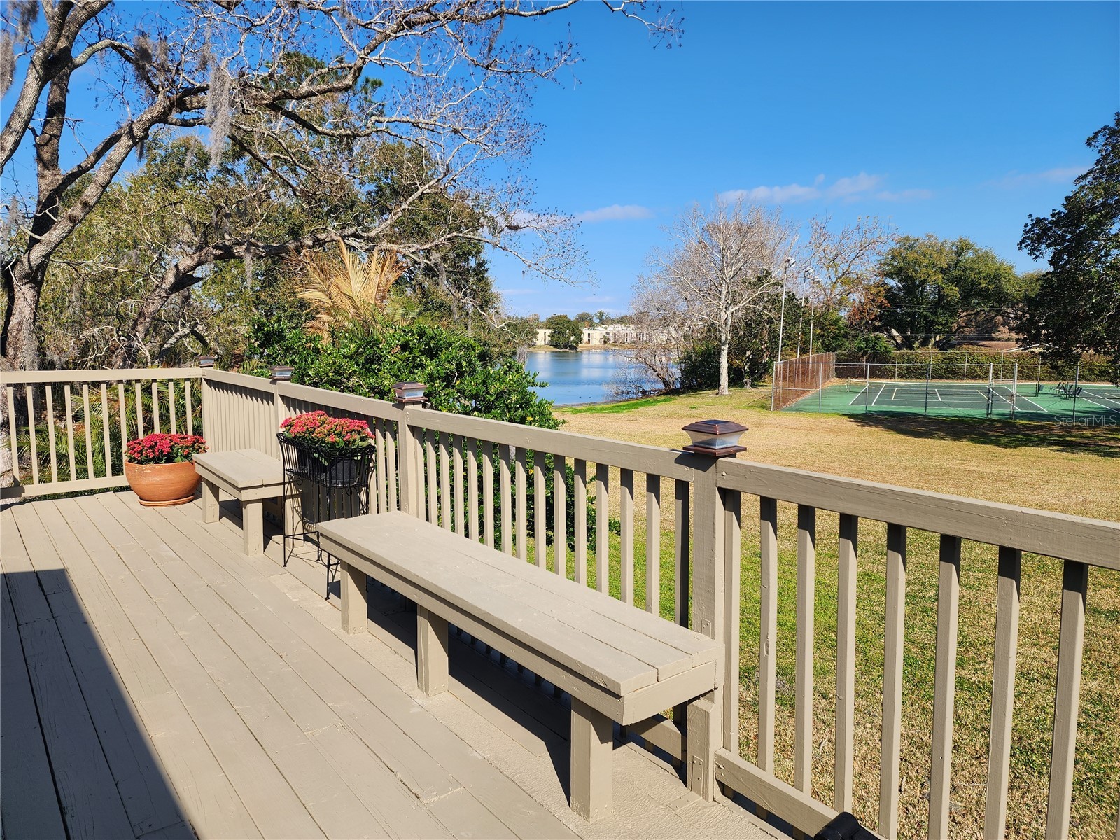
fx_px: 744
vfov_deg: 58.9
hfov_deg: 73.9
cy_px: 420
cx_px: 560
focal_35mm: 23
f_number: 1.8
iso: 12
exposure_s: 1/997
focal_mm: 6.4
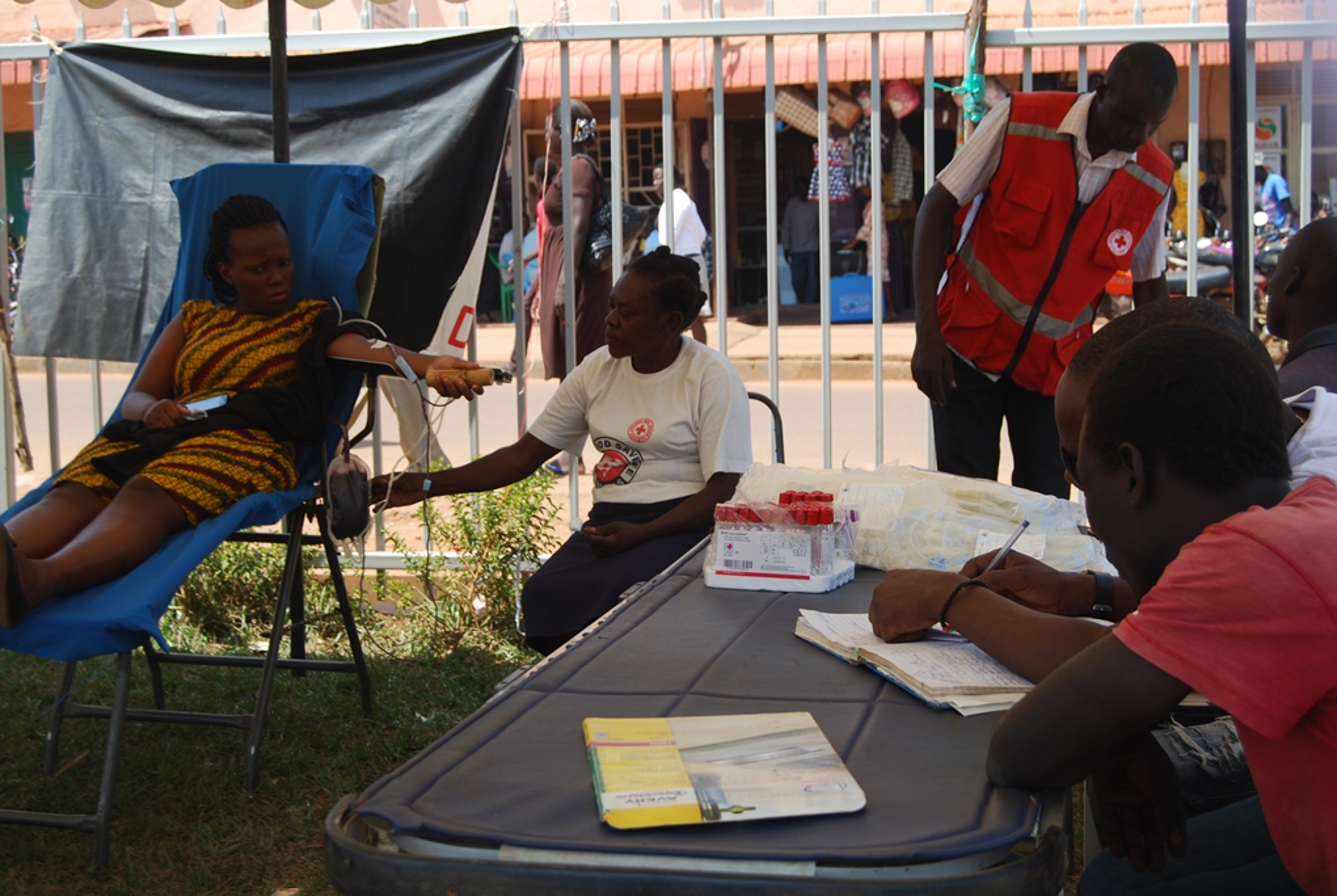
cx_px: 668
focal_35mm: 57
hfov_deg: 35.0
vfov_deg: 23.8
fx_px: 2120
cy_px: 448
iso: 100
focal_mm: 38
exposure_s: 1/160
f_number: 6.3
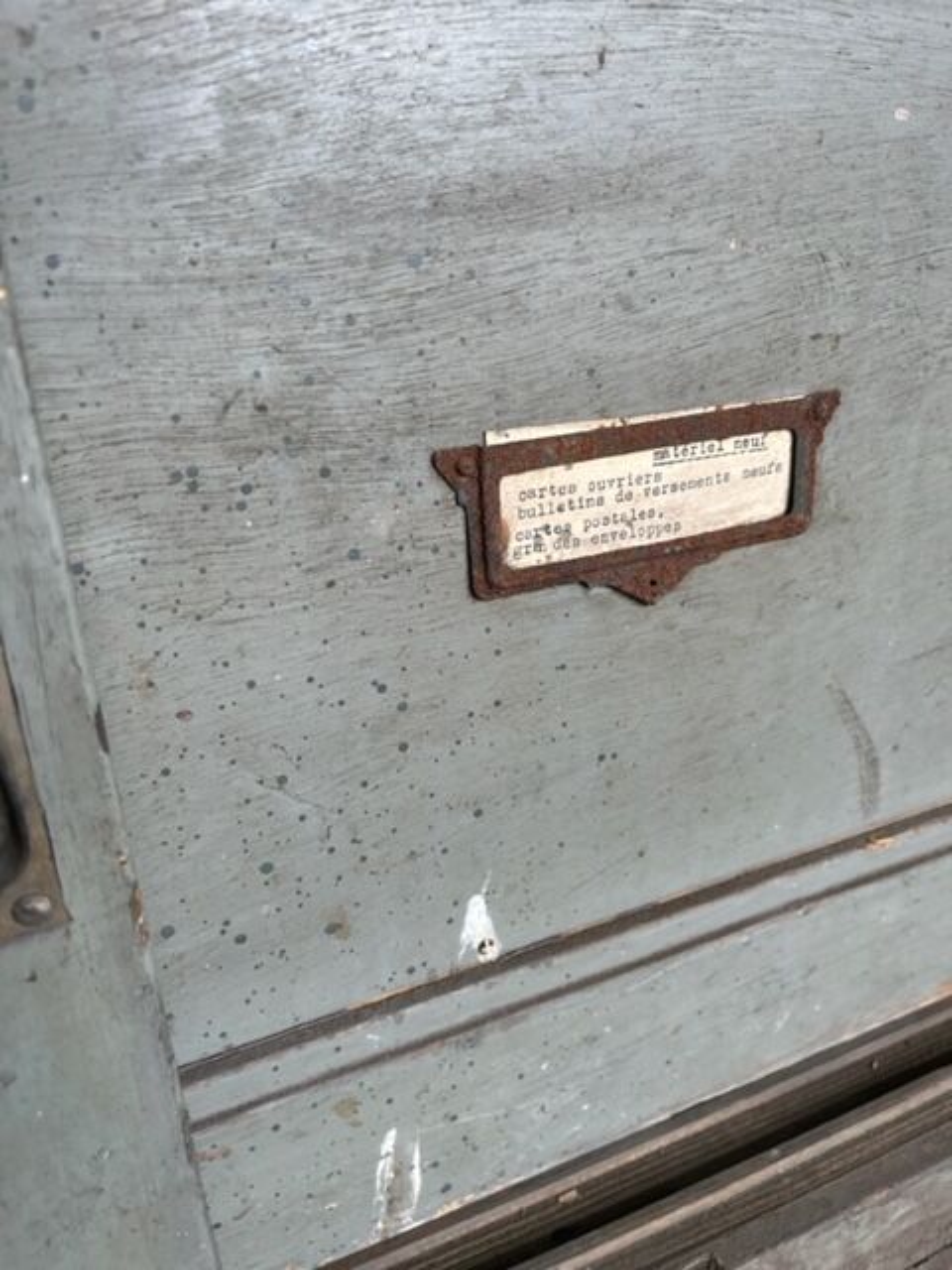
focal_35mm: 26
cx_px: 476
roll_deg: +2.0
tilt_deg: -20.4
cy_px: 635
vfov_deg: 67.3
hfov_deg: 53.1
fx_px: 953
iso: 32
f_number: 1.6
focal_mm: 5.1
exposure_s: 1/135
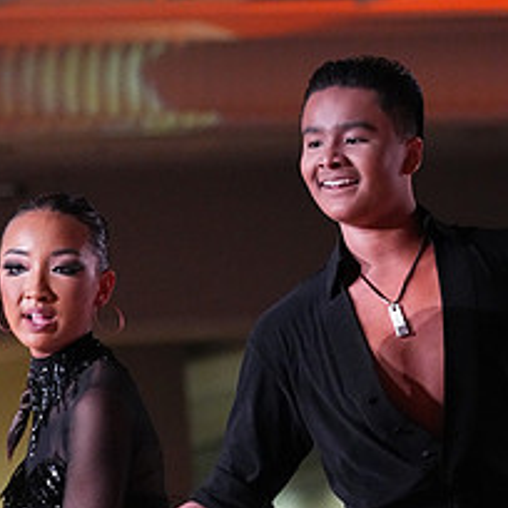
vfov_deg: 4.2
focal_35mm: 420
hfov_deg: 4.2
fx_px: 6973
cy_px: 675
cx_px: 223
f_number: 5
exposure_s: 1/400
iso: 10000
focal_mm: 174
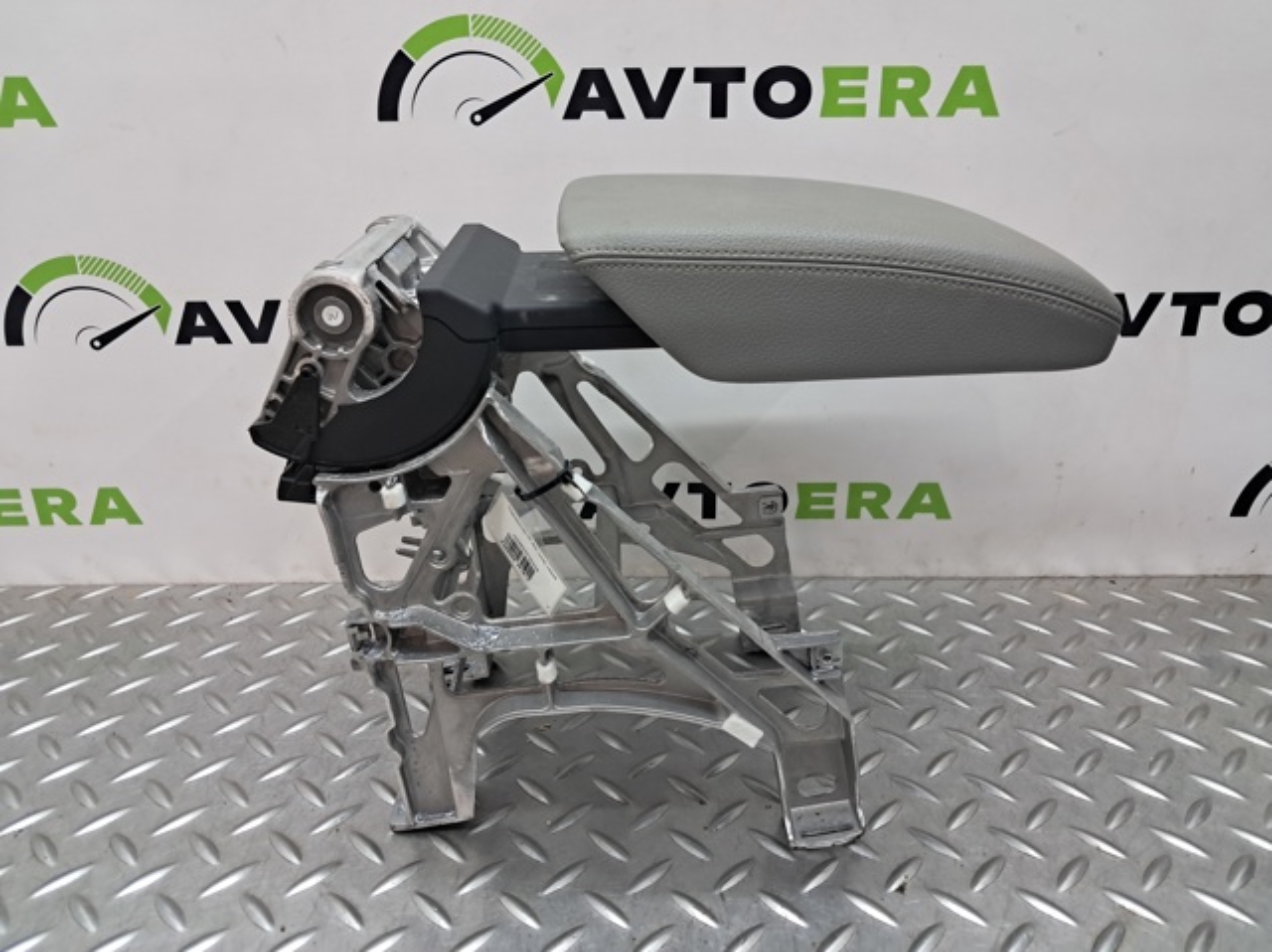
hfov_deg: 65.4
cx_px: 636
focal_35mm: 27
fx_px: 991
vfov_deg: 51.3
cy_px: 476
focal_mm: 4
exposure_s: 1/50
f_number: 1.8
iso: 125
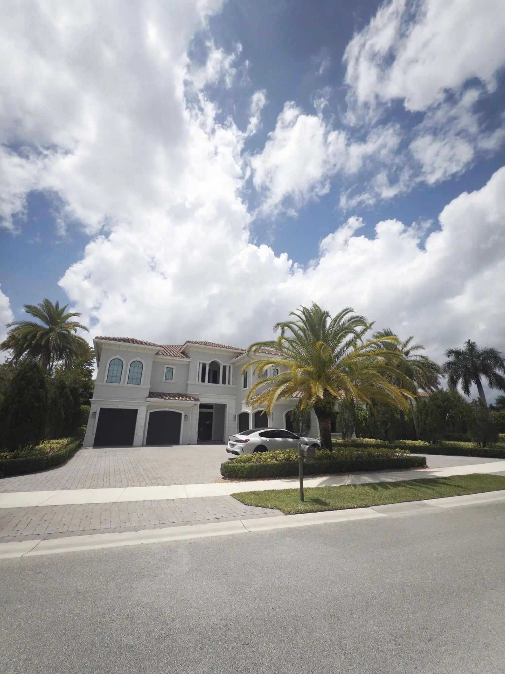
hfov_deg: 85.7
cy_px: 337
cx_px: 252
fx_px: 272
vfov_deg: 102.1
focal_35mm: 14
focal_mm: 2.22
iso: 20
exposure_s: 1/1368
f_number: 2.2
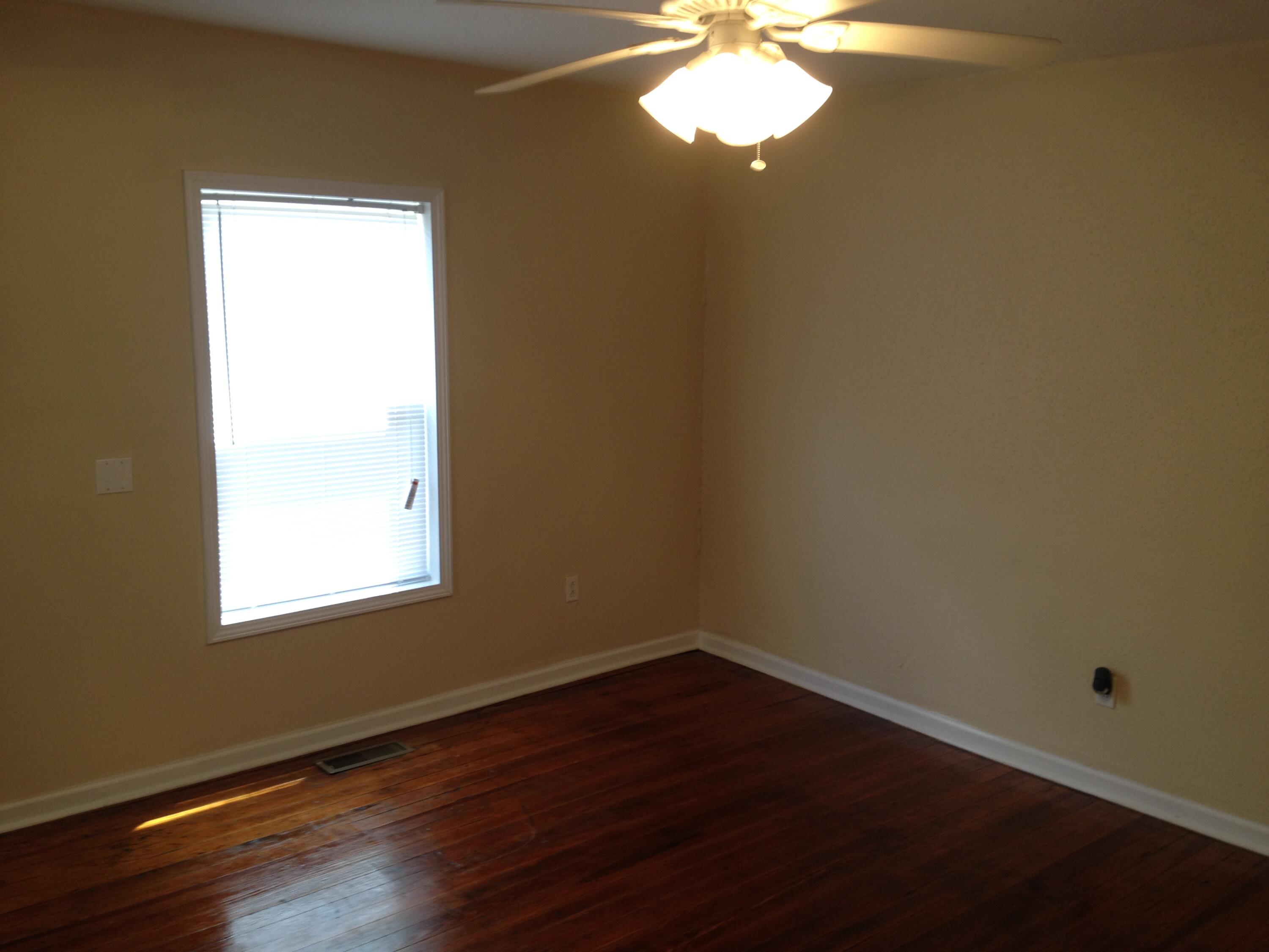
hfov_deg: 52.6
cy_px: 476
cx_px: 634
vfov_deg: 40.7
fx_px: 1283
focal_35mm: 35
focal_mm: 4.28
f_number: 2.4
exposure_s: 1/30
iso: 50
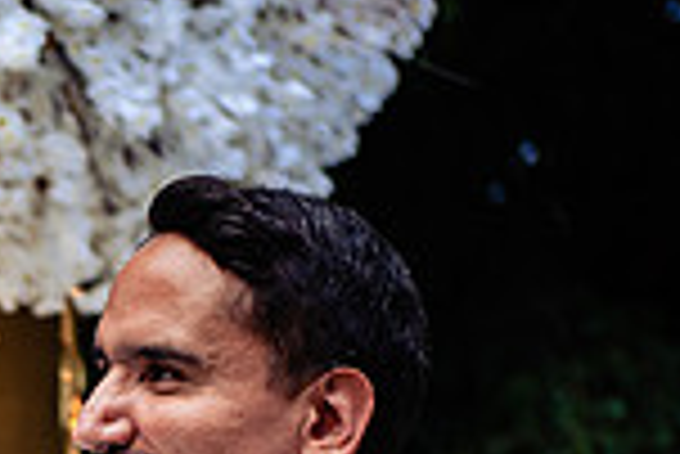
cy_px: 748
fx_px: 5067
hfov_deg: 7.6
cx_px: -279
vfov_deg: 5.1
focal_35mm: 268
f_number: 2.8
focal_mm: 70
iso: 320
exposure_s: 1/160
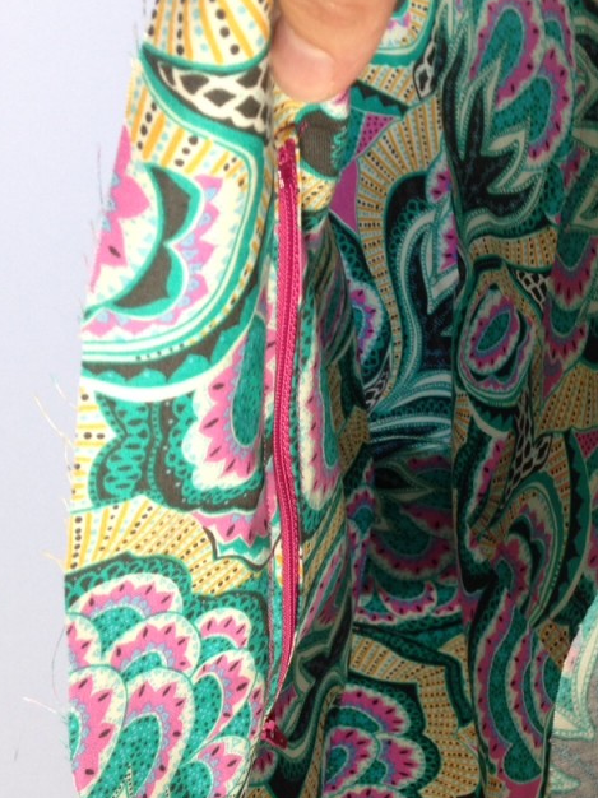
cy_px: 498
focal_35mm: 54
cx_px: 478
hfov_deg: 26.5
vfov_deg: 35.4
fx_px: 1245
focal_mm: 4.12
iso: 80
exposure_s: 1/20
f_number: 2.4
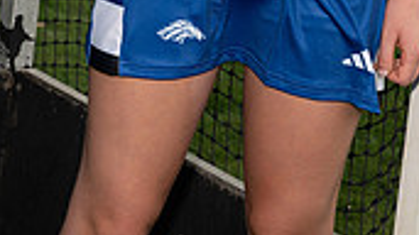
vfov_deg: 6.1
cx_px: 247
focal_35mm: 193
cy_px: -291
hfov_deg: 11.2
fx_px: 2143
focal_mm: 70
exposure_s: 1/250
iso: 125
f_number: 9
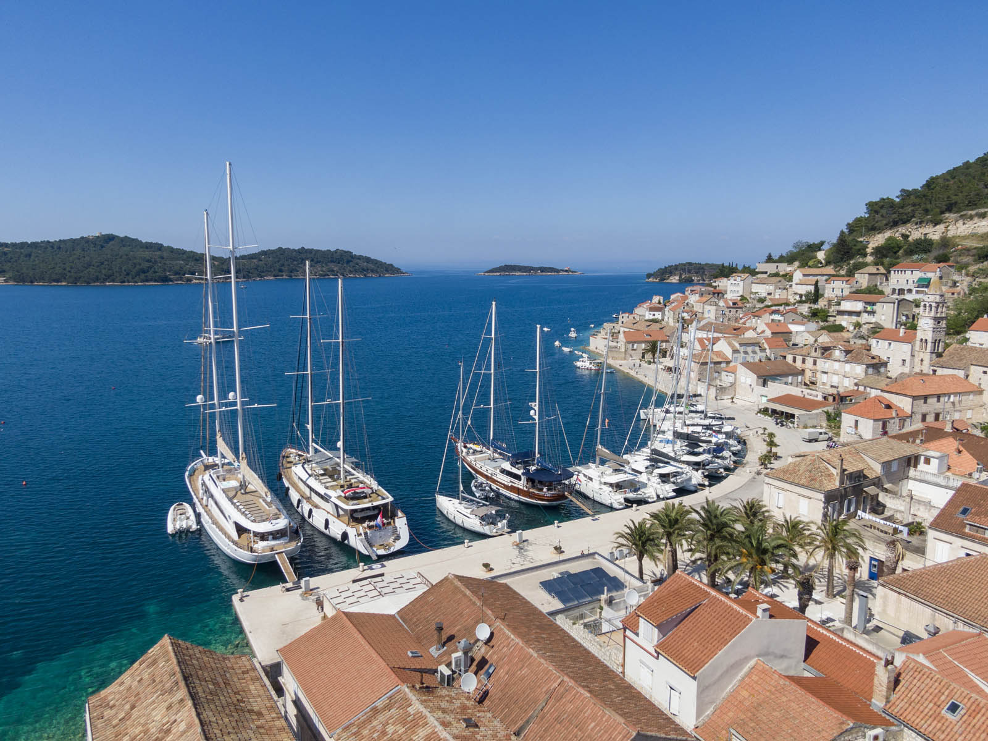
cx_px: 494
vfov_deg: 56.8
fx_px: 685
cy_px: 370
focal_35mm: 24
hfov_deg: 71.6
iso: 100
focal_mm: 4.39
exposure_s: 1/1600
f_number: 2.8
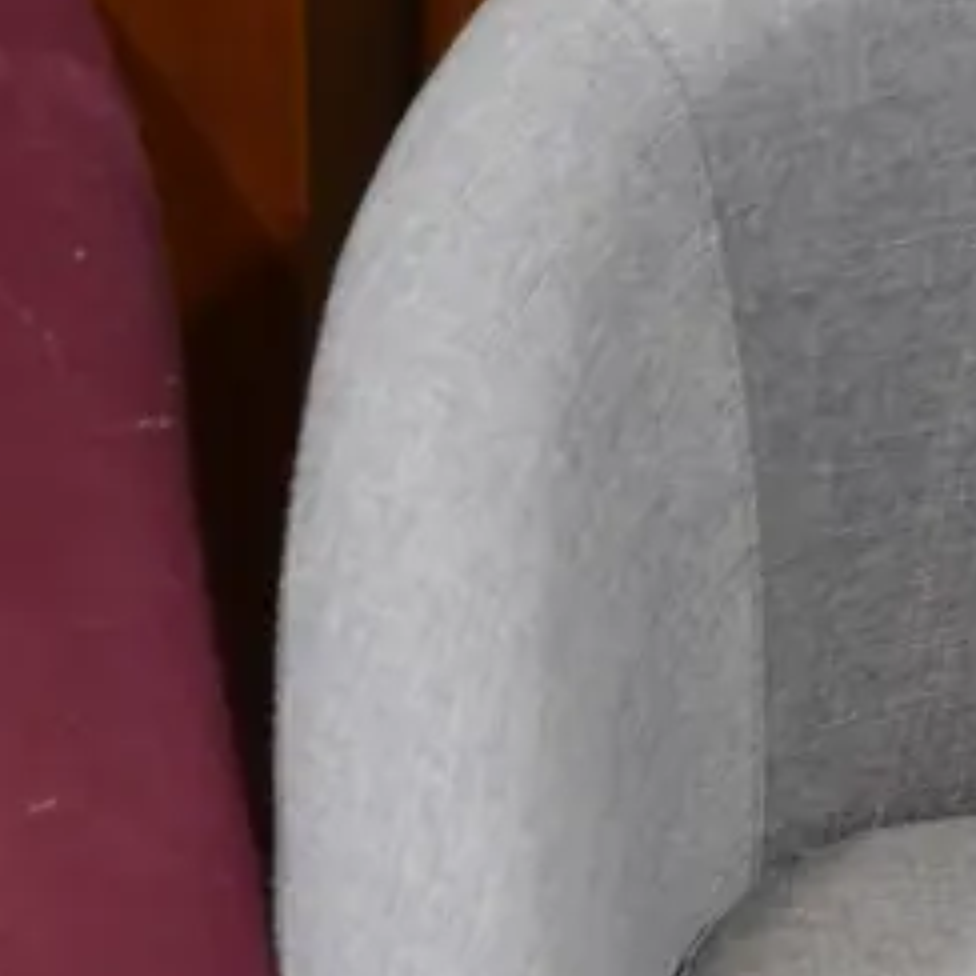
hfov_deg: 15.7
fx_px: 3318
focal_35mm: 104
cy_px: 1116
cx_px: 1338
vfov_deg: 16.2
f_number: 3.5
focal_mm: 14
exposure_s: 1/60
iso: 320
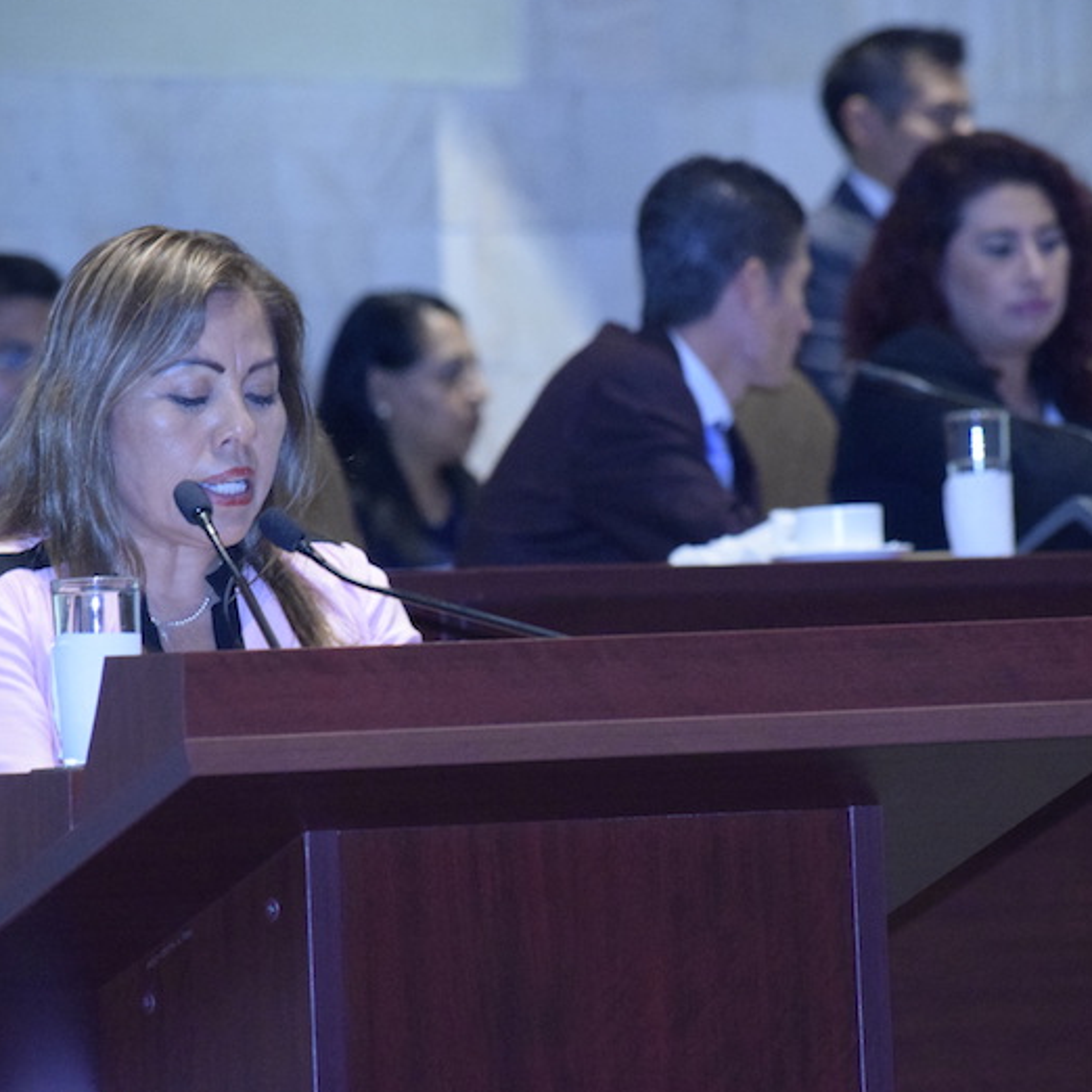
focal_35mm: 323
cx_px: 567
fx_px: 11516
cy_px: 544
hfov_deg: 5.4
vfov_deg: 5.4
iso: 6400
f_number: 5.6
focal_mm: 165
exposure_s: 1/80
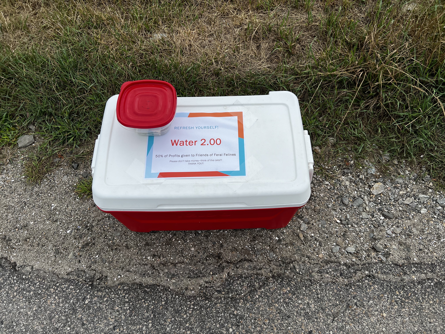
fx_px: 334
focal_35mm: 26
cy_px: 167
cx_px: 222
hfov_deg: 67.3
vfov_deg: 53.1
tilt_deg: -62.7
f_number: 1.5
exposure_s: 1/3460
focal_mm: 5.7
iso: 50
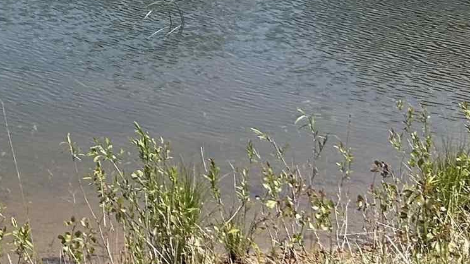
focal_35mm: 117
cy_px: -303
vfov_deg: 9.5
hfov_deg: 15.7
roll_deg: -0.8
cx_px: -371
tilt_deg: -3.3
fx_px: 1458
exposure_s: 1/3257
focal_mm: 5.7
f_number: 1.5
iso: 50
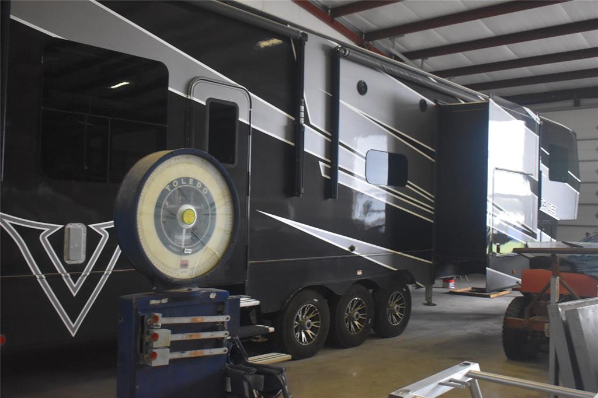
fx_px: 573
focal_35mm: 34
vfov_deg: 38.3
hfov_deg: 55.1
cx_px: 299
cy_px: 199
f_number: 3.8
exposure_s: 1/100
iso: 3200
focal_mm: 23
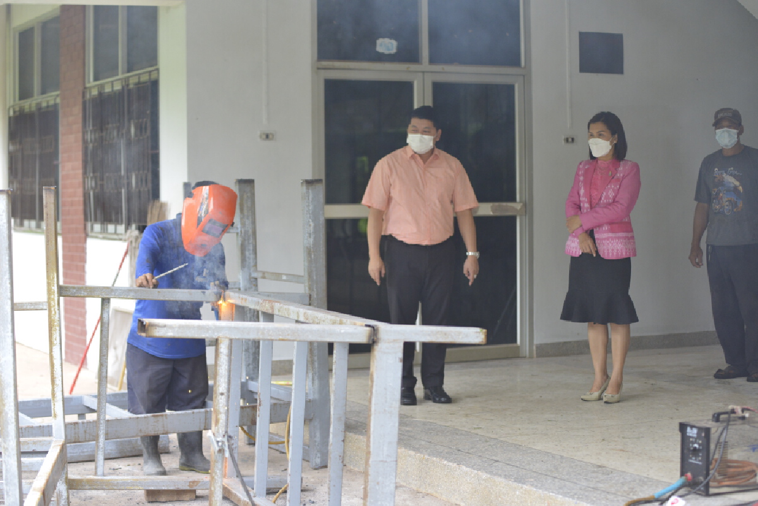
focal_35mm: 70
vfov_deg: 19.5
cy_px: 253
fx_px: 1474
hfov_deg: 28.8
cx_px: 379
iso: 2000
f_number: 2.8
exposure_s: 1/320
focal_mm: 70
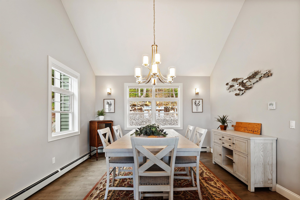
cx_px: 150
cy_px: 100
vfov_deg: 77.3
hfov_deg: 100.4
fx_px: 125
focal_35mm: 15
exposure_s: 1/8
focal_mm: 10
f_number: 9
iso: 320
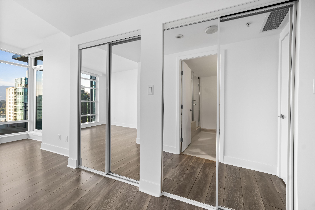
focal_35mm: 14
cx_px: 158
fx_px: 118
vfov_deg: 83.3
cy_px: 105
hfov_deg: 106.3
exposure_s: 1/3
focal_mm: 9
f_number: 9
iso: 250
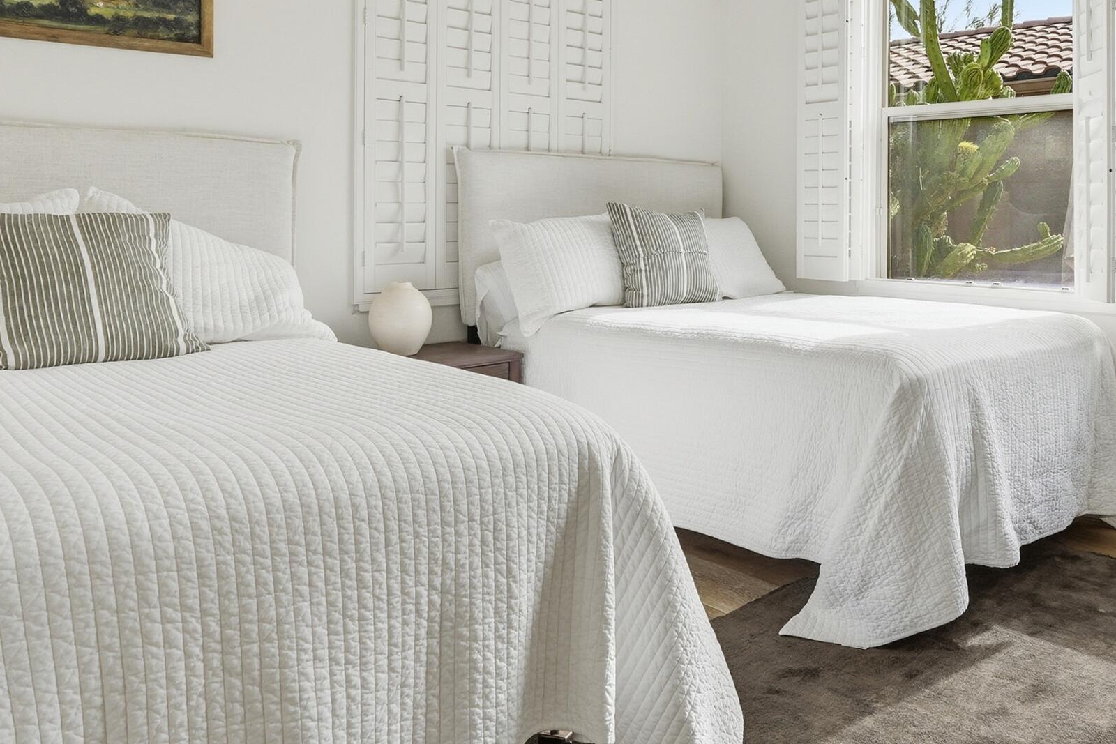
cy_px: 204
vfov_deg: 41.4
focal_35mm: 31
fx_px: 959
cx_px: 751
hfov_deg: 58.9
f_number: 10
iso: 100
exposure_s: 1/1250
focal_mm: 16.5
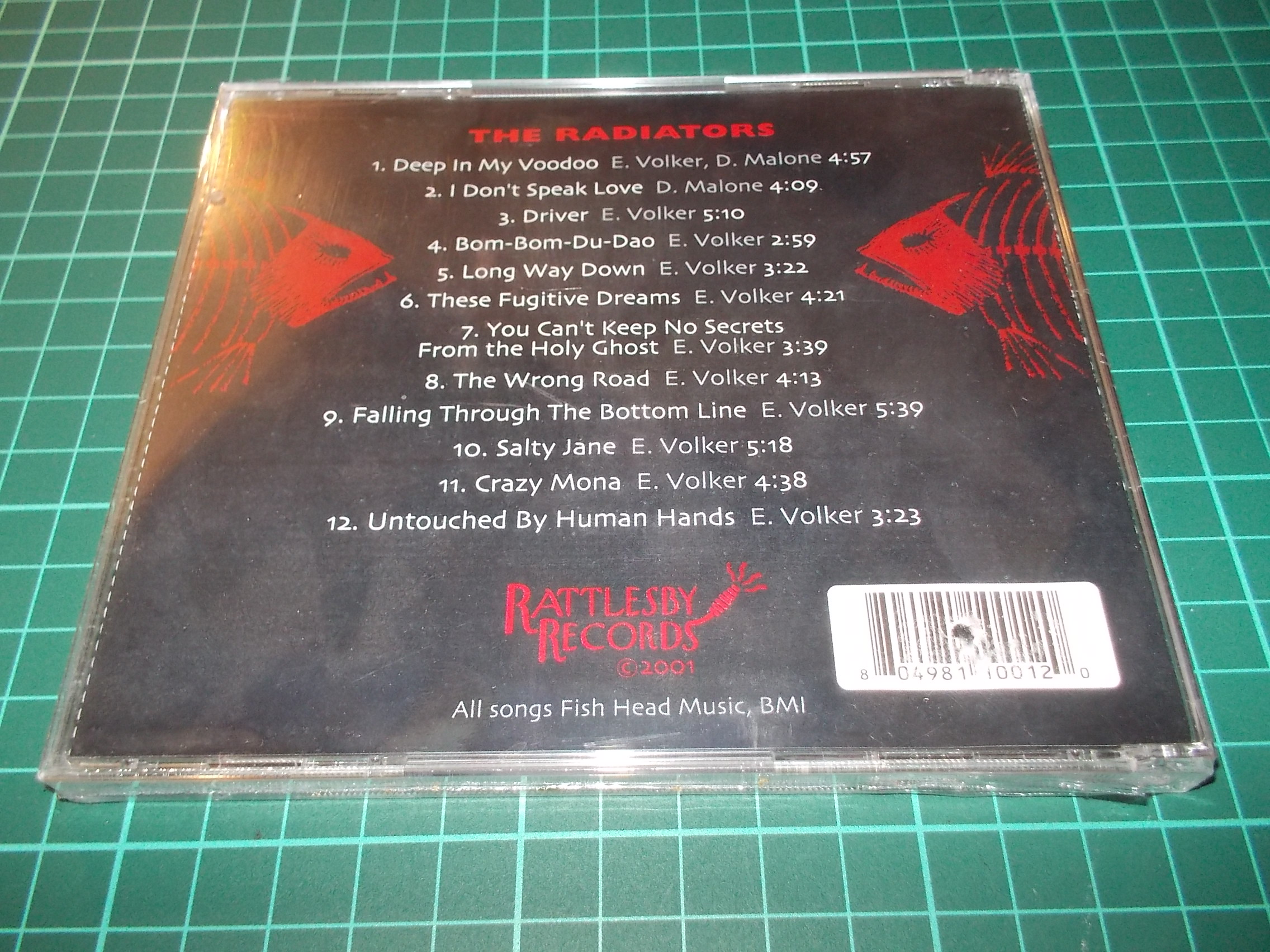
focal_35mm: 29
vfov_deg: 48.2
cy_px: 476
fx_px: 1064
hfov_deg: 61.7
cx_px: 635
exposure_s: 1/30
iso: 200
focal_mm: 4.1
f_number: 3.3
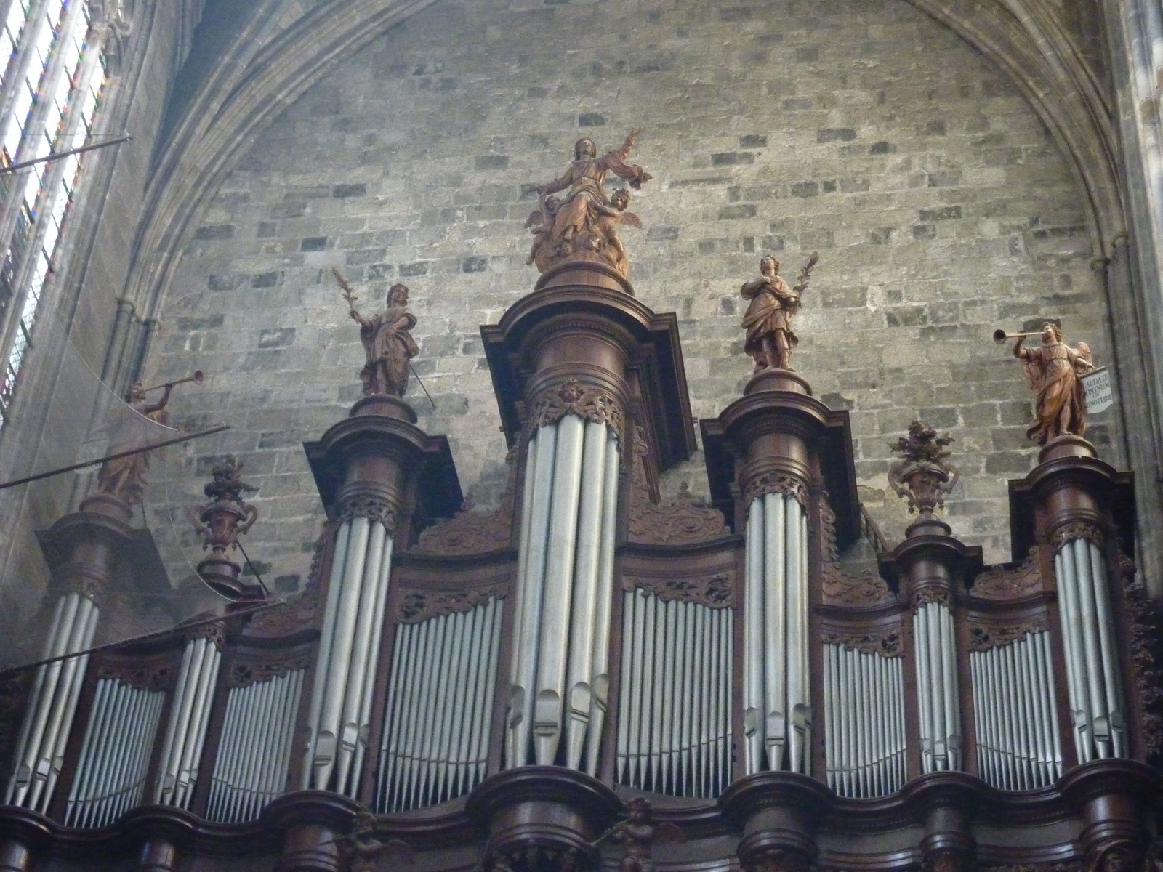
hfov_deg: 25.0
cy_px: 436
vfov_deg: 18.9
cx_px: 582
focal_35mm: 78
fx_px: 2621
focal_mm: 12.8
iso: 800
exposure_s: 1/10
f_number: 4.2
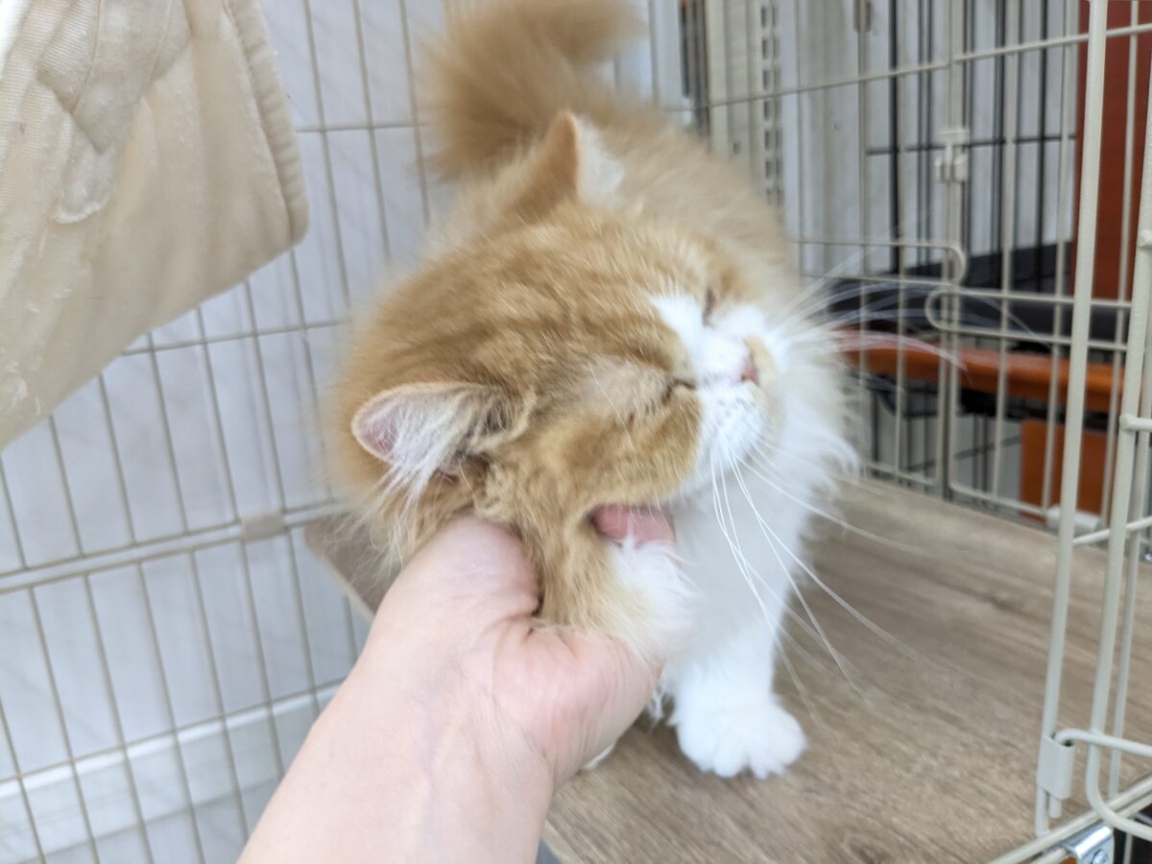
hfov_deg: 65.3
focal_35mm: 27
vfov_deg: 51.4
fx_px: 899
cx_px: 576
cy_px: 432
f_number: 1.73
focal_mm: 4.38
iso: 227
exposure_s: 1/99.9
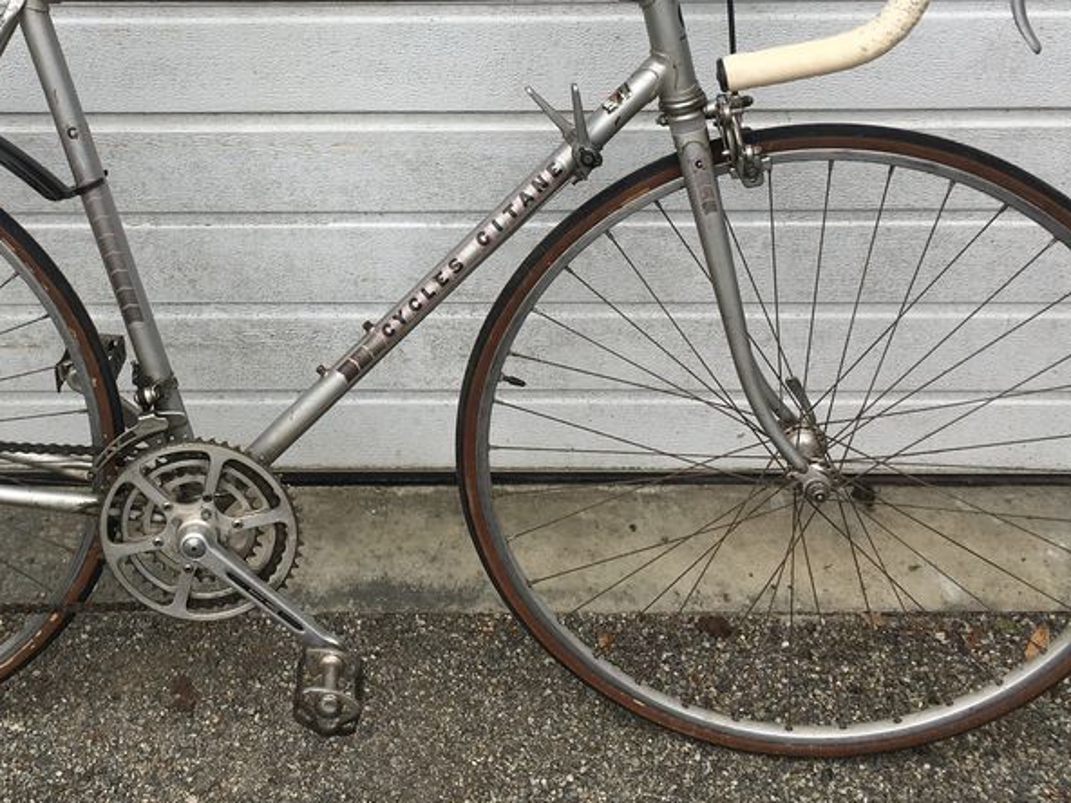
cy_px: 213
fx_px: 1516
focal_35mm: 49
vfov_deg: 29.3
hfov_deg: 38.2
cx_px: 309
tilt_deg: -30.6
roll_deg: +1.0
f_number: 2.2
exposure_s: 1/179
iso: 25
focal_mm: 4.15
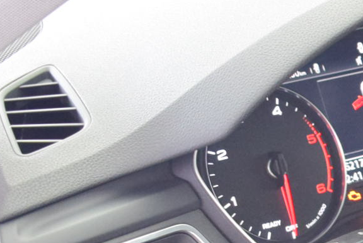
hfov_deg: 10.0
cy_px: 431
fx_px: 1887
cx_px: 785
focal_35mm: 187
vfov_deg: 7.2
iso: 1600
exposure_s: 1/40
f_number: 3.8
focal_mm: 24
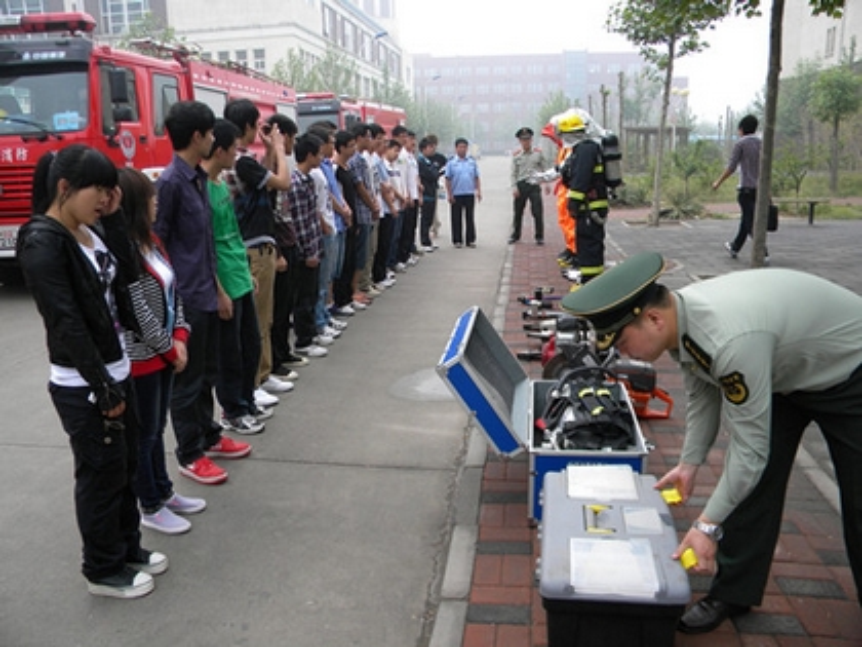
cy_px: 324
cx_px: 431
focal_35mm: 28
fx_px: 697
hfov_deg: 63.4
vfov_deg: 49.7
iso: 80
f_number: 3.5
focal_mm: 5
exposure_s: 1/367
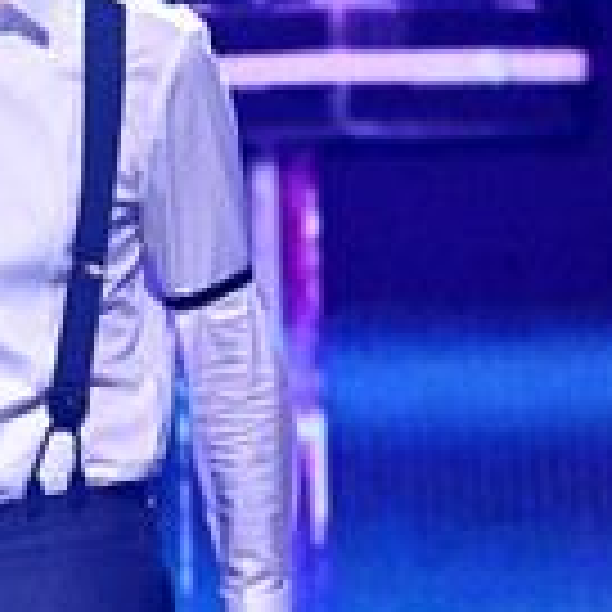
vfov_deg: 1.6
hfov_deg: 1.6
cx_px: -34
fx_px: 22463
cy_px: 306
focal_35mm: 1123
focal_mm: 400
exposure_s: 1/640
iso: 5000
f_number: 5
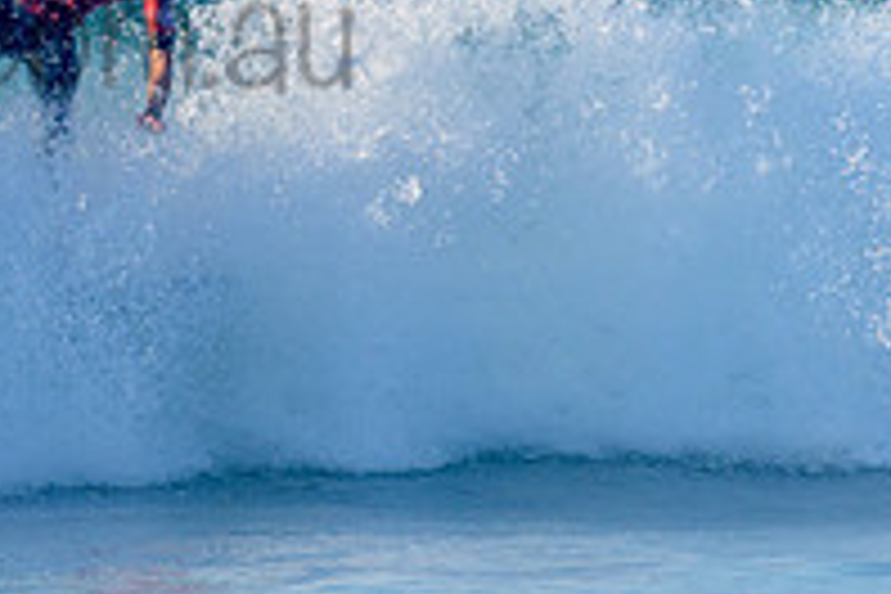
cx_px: -122
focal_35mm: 1467
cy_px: -16
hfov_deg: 1.4
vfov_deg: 0.9
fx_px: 36305
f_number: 5.6
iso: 360
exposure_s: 1/2000
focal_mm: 500
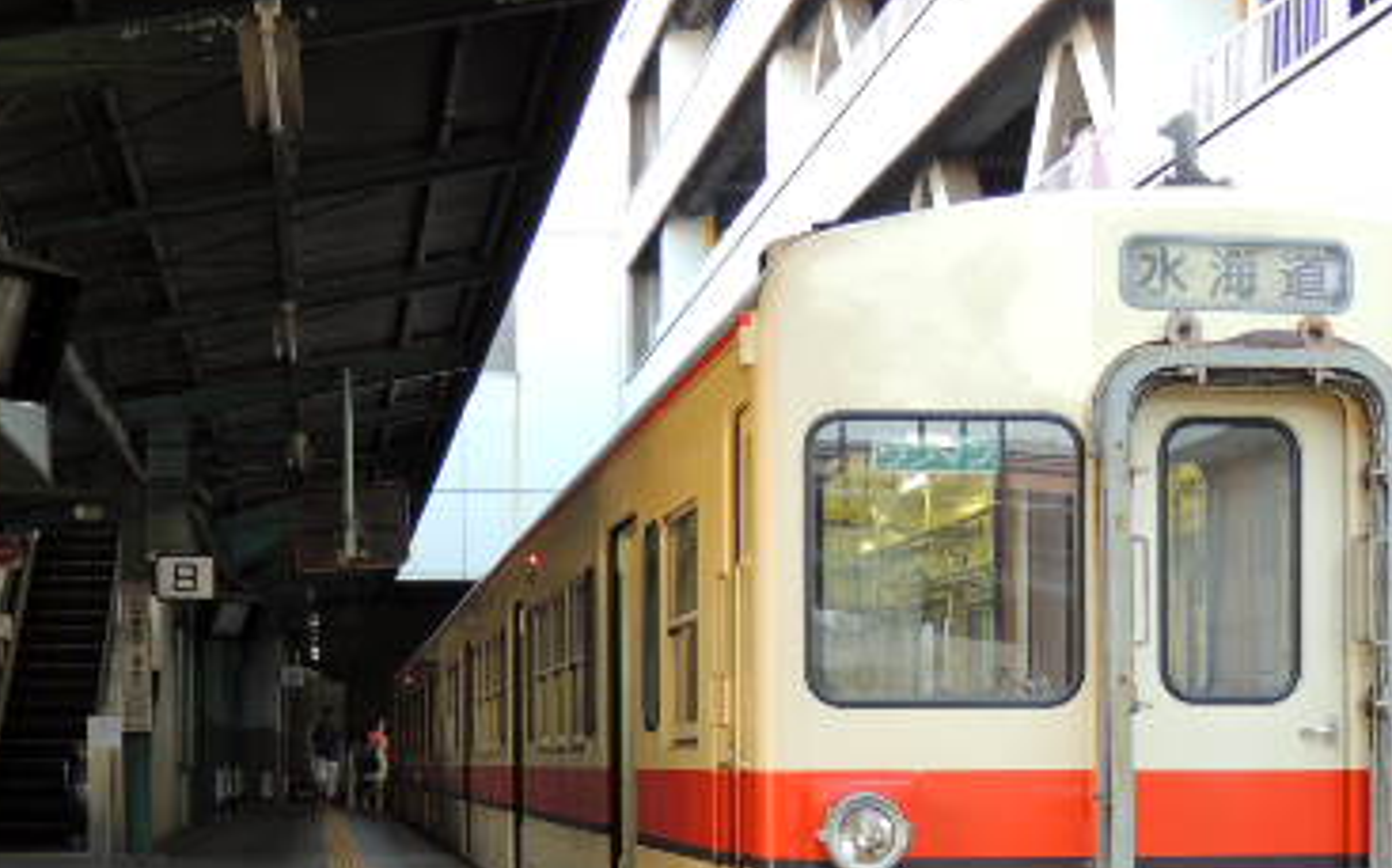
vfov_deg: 17.3
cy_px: 823
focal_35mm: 74
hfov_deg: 27.8
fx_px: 2806
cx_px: 789
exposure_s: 1/40
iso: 100
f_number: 3.3
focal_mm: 7.1
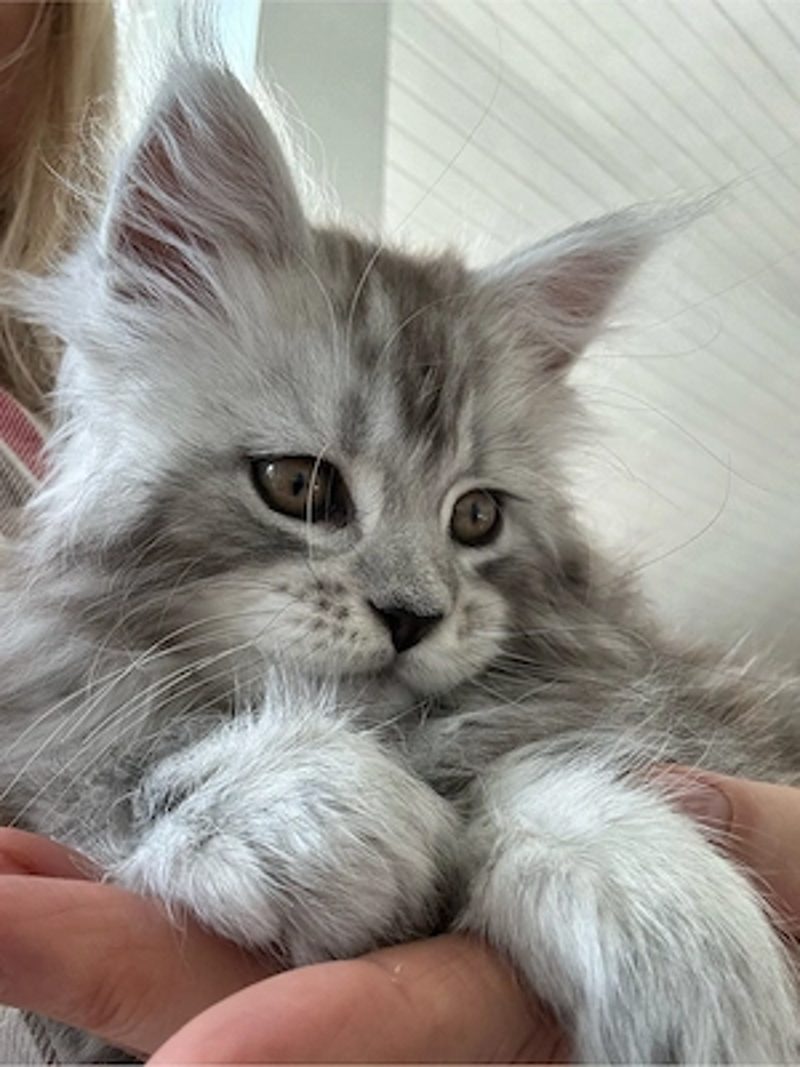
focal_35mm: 30
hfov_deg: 46.8
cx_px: 400
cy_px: 534
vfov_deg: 60.0
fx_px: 924
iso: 64
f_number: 1.9
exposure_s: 1/121
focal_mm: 2.69
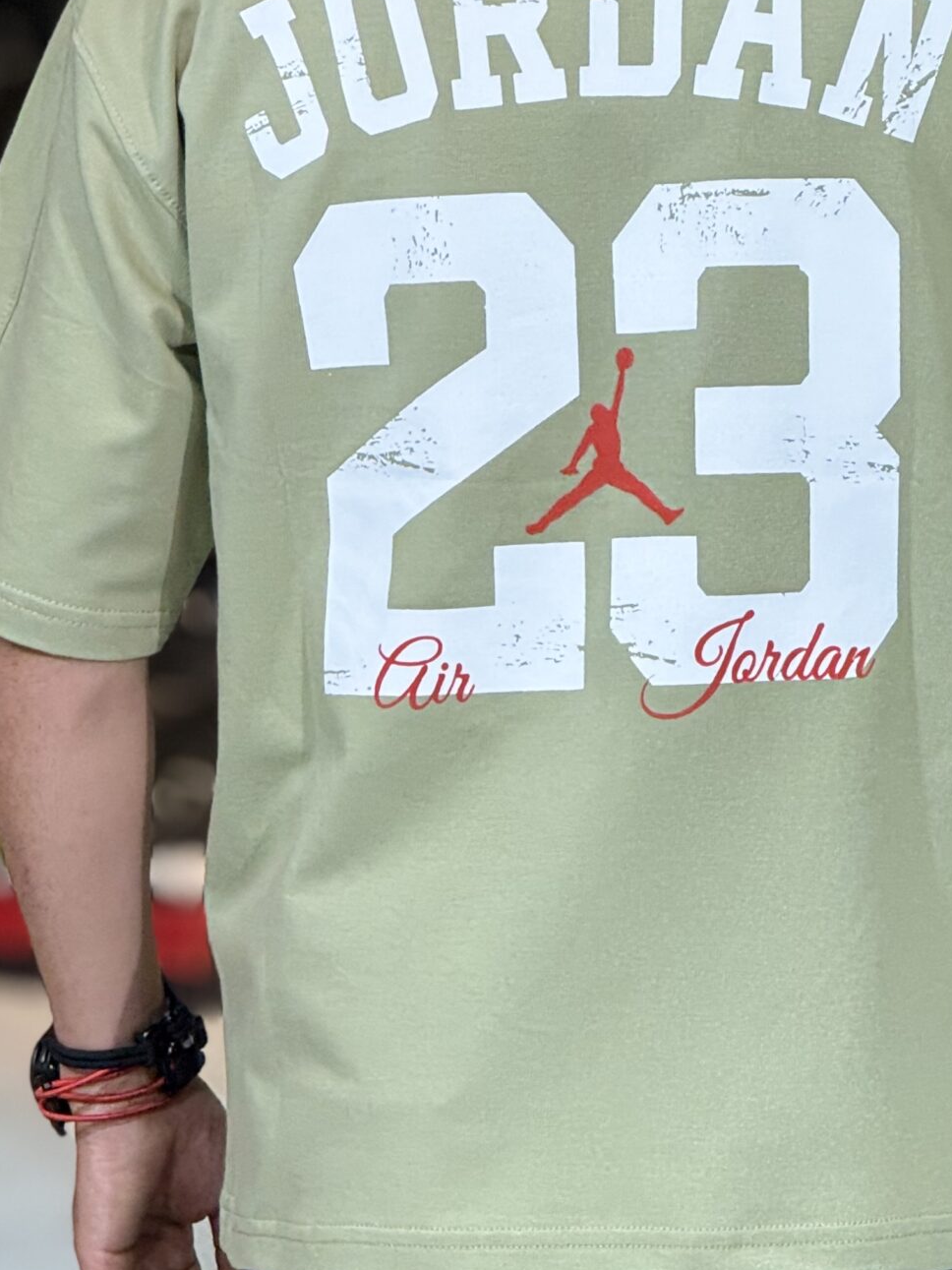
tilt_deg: -4.9
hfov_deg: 6.2
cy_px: 259
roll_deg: -2.4
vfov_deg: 8.3
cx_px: 596
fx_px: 8729
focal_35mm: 238
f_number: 2.8
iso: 125
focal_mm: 15.66
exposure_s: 1/100
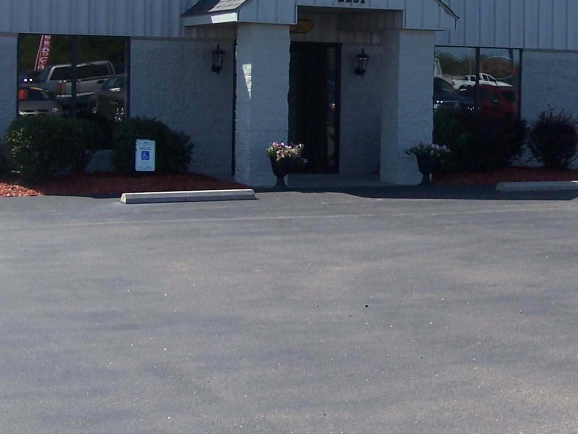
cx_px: 465
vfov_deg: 17.3
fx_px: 1419
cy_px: 106
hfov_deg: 22.7
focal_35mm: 85
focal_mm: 6.3
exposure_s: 1/750
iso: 80
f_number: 4
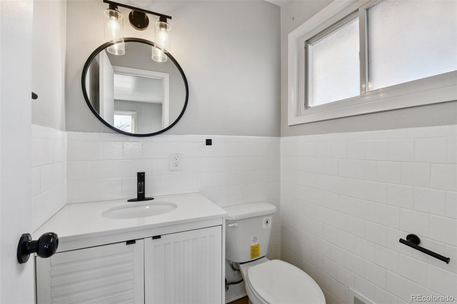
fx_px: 203
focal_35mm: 16
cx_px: 228
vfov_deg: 73.7
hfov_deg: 96.7
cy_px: 152
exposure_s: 1/25
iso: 400
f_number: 11
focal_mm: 16
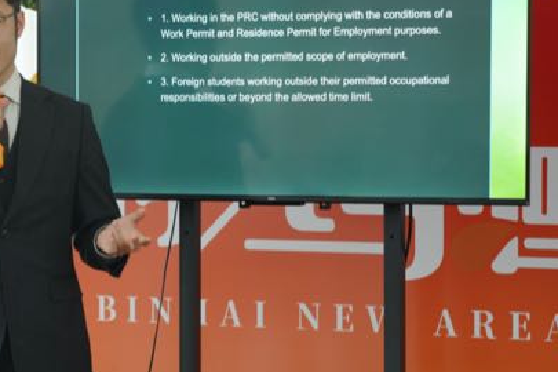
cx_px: 109
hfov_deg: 10.8
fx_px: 2945
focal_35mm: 190
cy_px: 247
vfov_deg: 7.2
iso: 800
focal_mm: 70
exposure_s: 1/125
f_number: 2.8
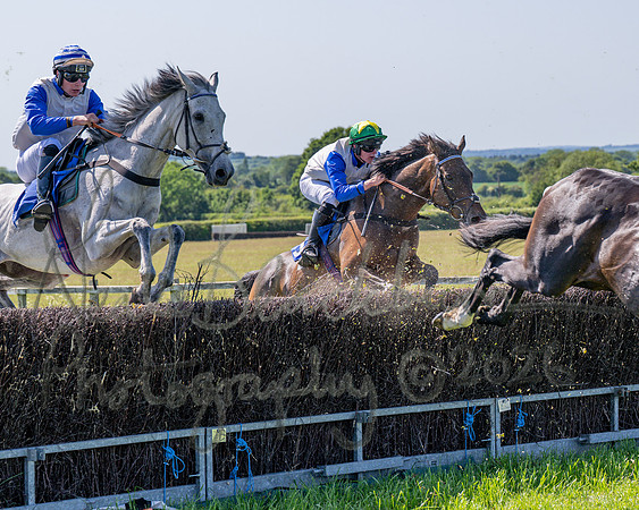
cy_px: 214
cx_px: 316
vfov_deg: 14.6
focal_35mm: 105
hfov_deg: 18.2
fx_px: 1993
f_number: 4
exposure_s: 1/2000
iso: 200
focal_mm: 70
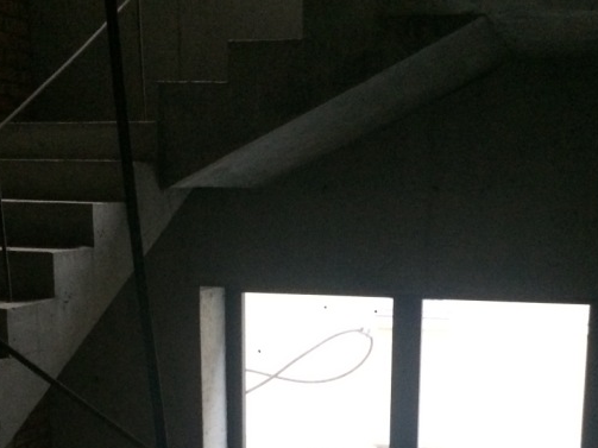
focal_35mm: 59
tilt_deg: -12.9
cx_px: 307
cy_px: 409
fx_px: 1019
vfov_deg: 24.1
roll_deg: +0.4
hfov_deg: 32.7
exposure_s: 1/17
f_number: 2.2
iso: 500
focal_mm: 4.15
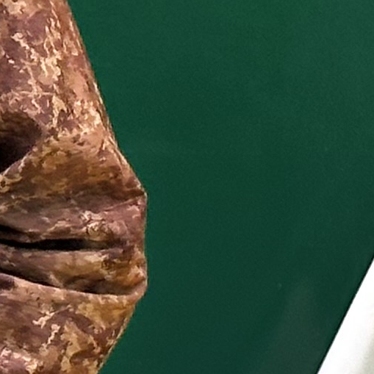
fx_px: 4107
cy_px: 99
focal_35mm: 336
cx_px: -727
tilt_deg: +1.3
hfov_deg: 5.0
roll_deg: -0.2
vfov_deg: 5.2
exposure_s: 1/50
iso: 100
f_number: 1.78
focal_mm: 6.86
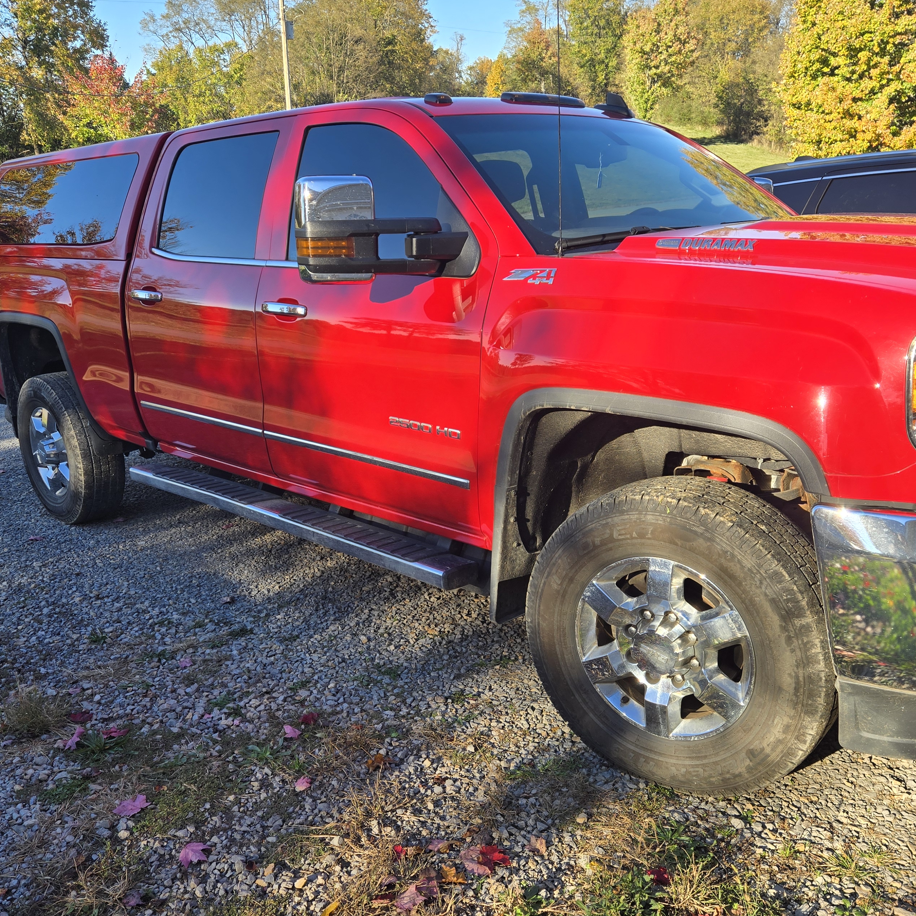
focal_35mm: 32
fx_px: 958
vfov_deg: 51.1
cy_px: 487
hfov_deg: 51.1
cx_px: 450
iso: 25
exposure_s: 1/756
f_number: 1.8
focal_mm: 5.4
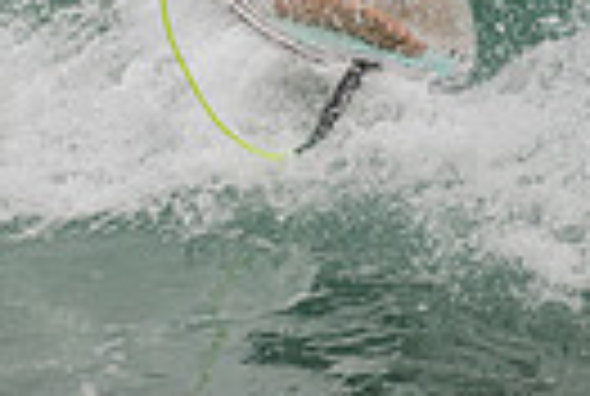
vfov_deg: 0.6
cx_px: 77
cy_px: -277
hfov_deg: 0.9
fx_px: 36285
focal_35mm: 2209
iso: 250
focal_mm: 500
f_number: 5.6
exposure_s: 1/2000
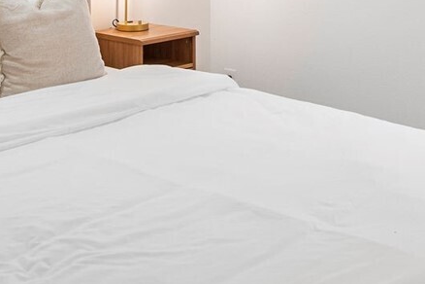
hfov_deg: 32.3
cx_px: 186
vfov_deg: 20.2
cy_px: -78
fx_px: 732
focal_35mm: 62
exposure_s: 1/2.5
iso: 320
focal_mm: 16
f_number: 7.1
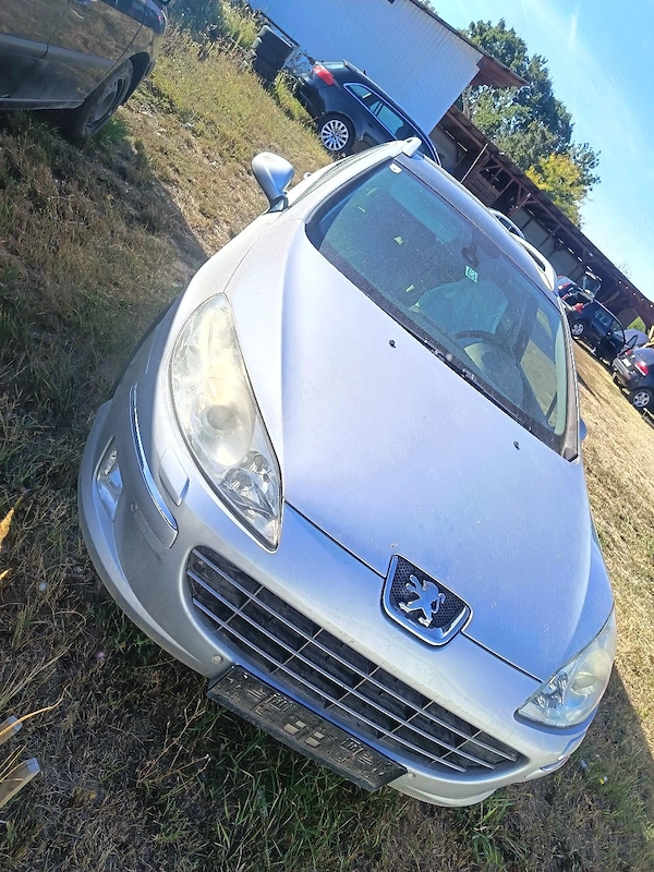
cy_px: 436
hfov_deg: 56.8
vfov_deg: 71.6
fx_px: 605
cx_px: 327
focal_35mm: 24
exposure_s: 1/385
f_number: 1.75
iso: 100
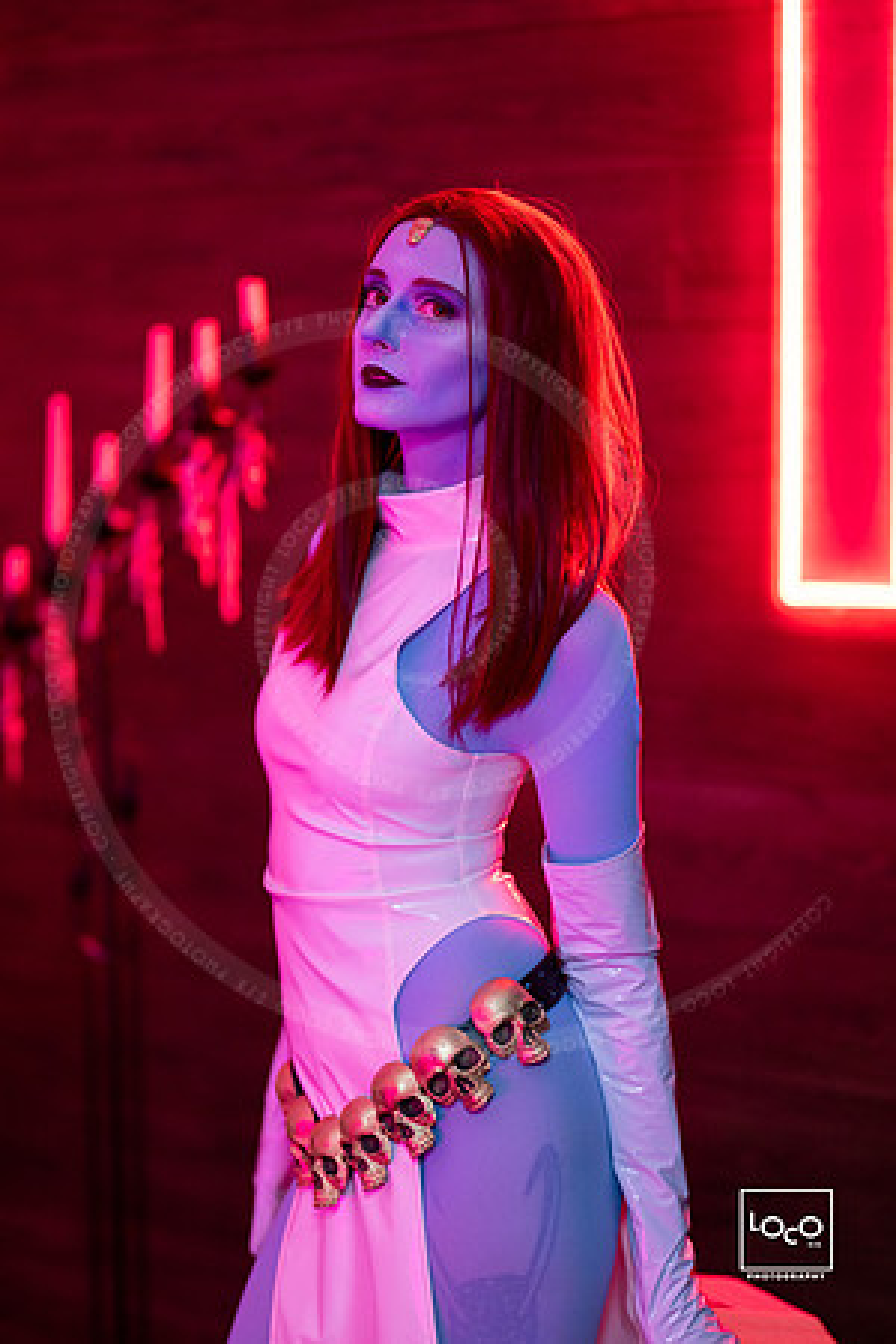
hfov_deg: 16.1
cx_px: 448
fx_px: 3173
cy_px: 672
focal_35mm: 85
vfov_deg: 23.9
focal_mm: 85
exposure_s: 1/250
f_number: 1.2
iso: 1250
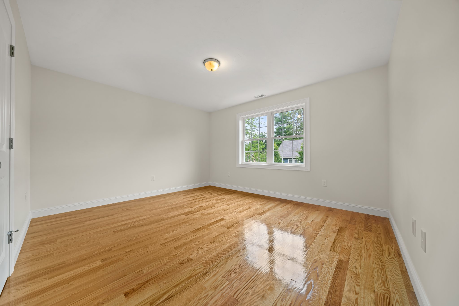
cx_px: 230
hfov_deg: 112.6
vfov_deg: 90.0
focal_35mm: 12
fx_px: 153
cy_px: 153
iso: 125
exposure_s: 1/1.67
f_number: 7.1
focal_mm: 12
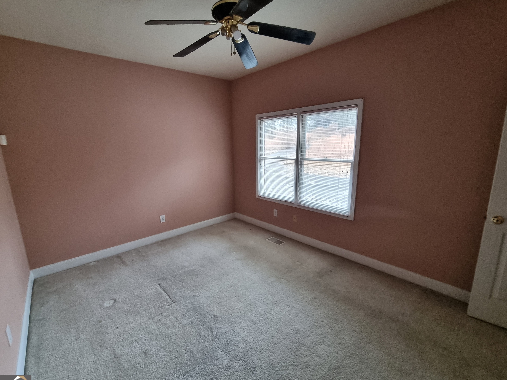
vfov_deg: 85.7
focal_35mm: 14
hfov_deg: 102.0
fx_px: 205
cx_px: 243
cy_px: 191
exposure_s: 1/40
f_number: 2.2
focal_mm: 2.2
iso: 320
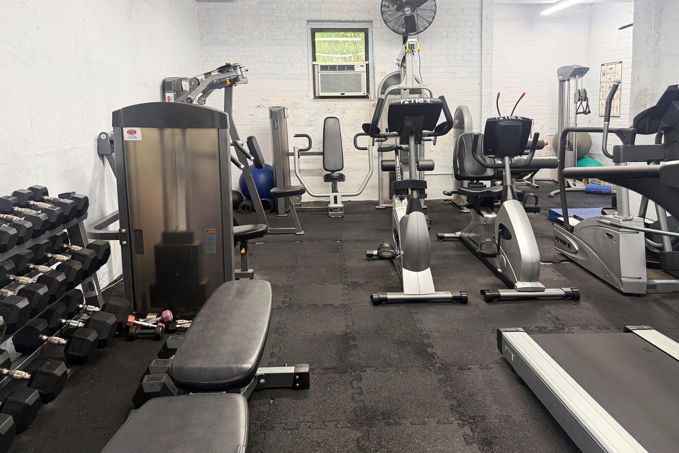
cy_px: 217
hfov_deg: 71.5
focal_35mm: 25
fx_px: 471
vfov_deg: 51.3
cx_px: 339
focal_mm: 6.76
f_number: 1.78
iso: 250
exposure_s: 1/60
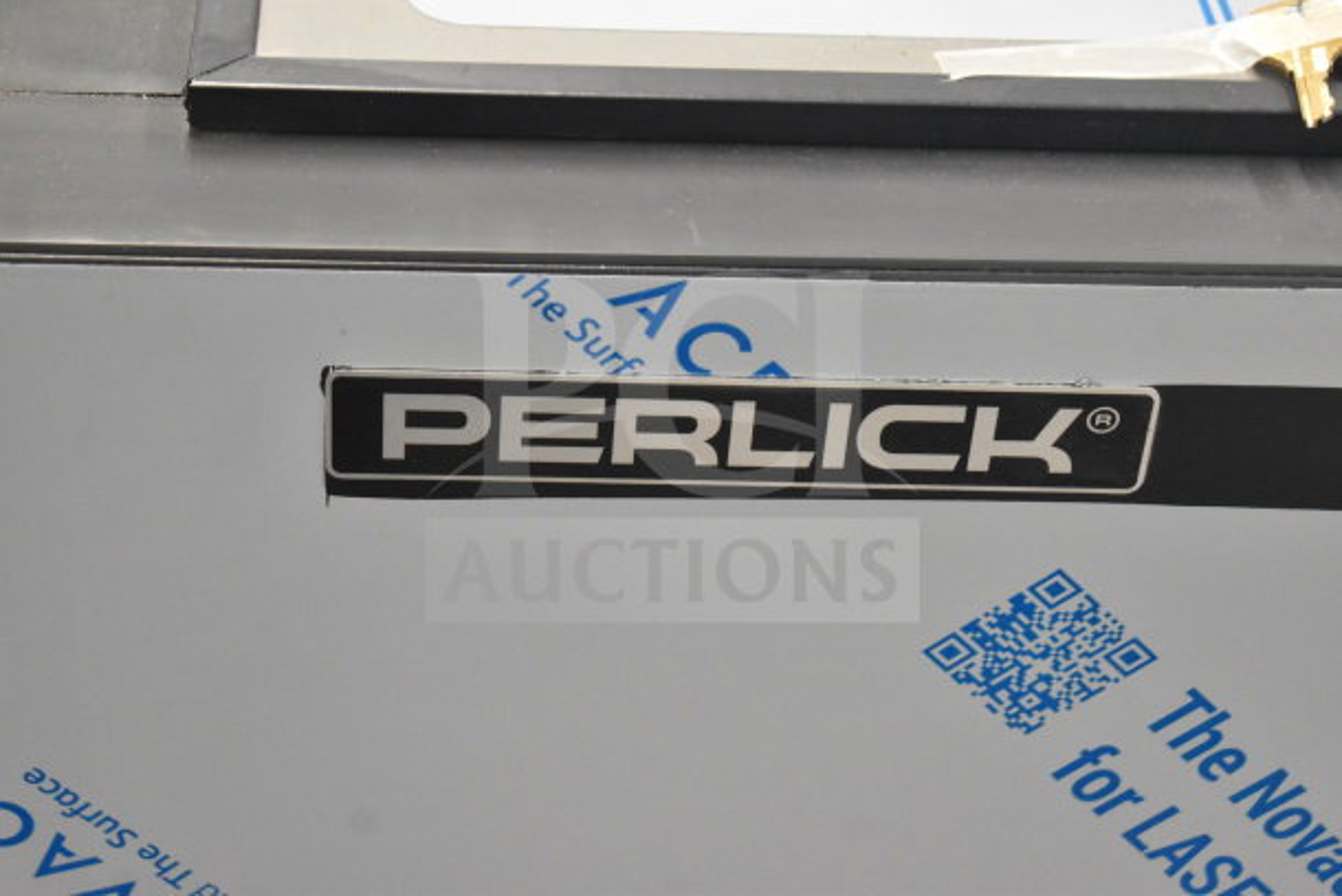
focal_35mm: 82
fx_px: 3076
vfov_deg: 16.6
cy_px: 448
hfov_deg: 24.6
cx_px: 671
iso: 6400
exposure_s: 1/125
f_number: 5.6
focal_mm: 55
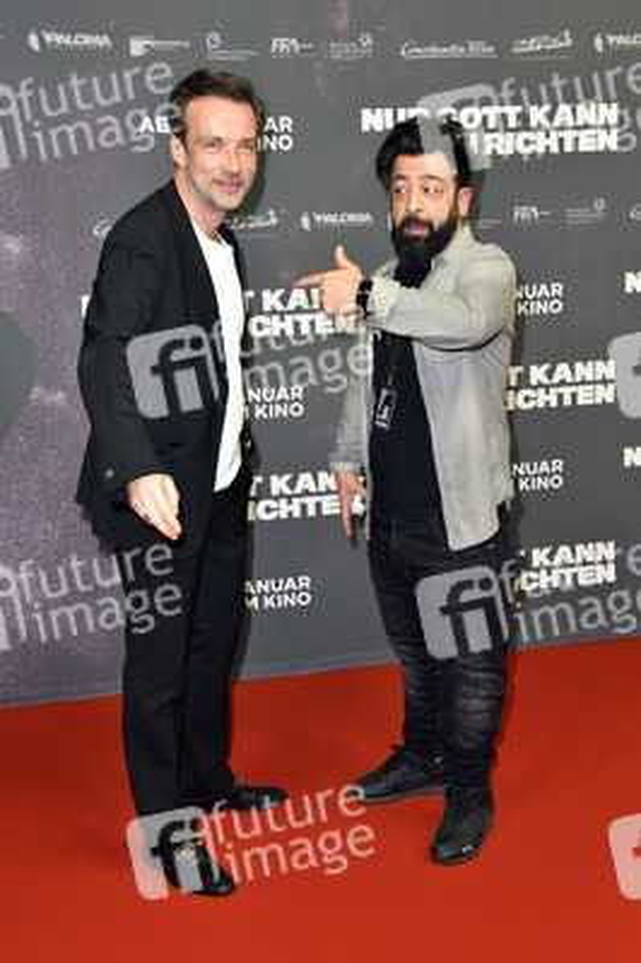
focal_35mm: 46
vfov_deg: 42.8
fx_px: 1231
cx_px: 320
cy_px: 482
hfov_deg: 29.2
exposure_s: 1/200
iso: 1000
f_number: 5.6
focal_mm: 46
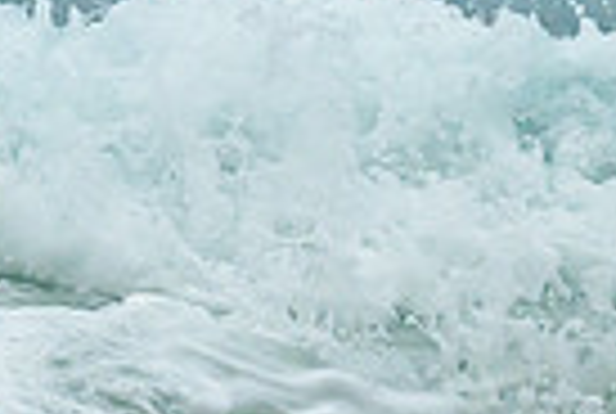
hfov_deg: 0.4
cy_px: 610
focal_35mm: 4644
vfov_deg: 0.3
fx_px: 79637
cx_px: 264
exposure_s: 1/2500
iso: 1100
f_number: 6.3
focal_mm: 800
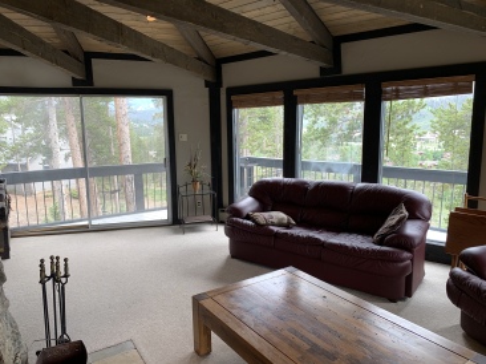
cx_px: 243
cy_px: 182
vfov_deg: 53.0
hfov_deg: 67.3
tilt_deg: -7.5
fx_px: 365
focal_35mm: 26
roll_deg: +1.7
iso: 40
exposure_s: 1/120
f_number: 1.8
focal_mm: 4.25
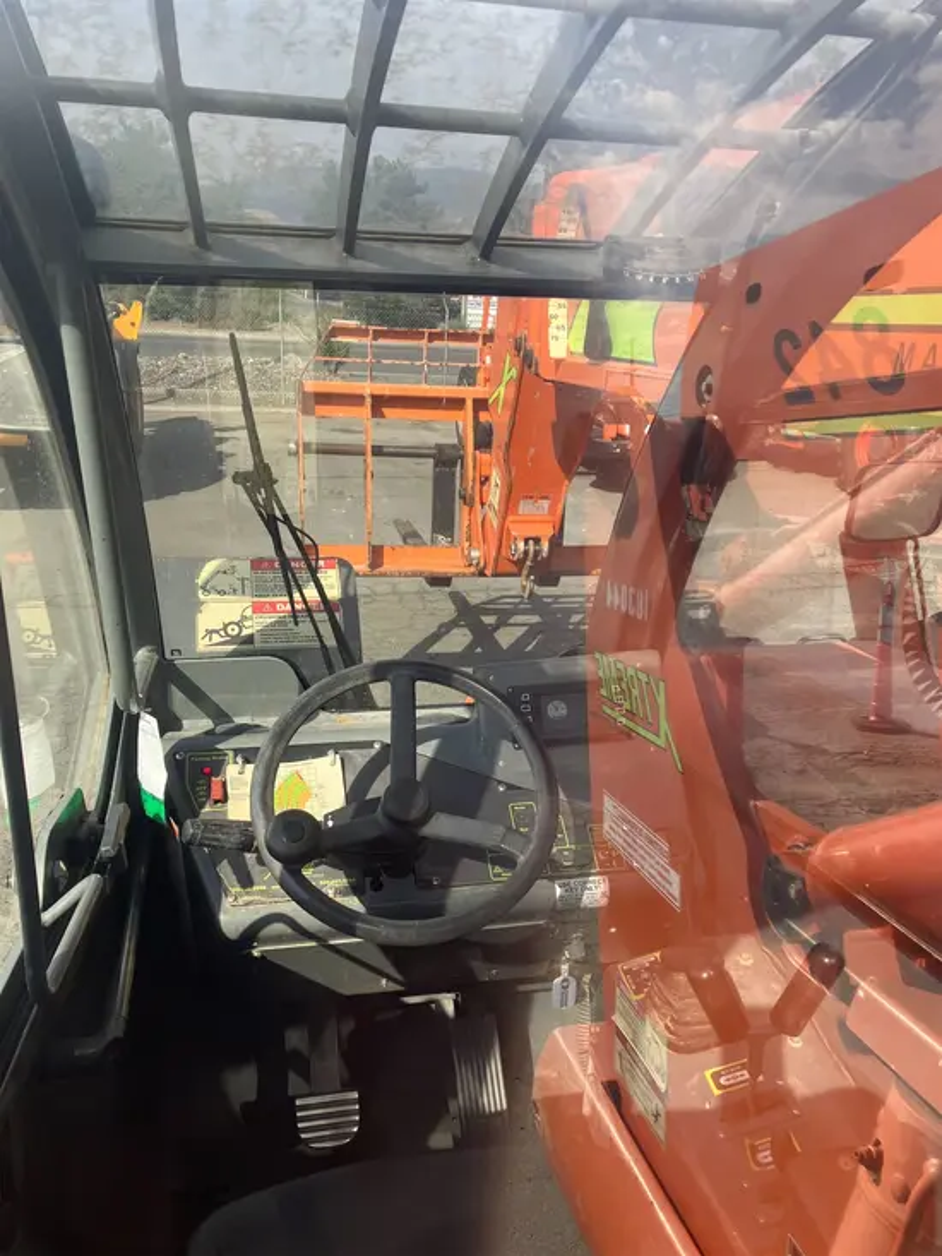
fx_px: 1016
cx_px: 471
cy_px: 628
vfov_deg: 63.4
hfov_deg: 49.8
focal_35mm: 28
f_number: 1.8
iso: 32
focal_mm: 3.99
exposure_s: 1/322
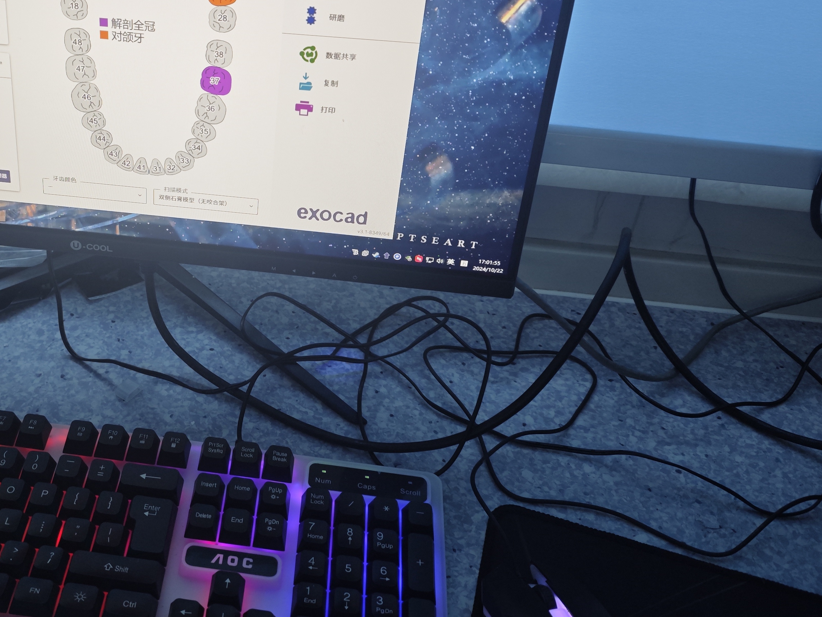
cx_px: 236
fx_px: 926
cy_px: 219
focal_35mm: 39
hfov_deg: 46.6
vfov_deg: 36.5
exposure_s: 1/80
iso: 125
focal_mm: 6.55
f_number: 1.6
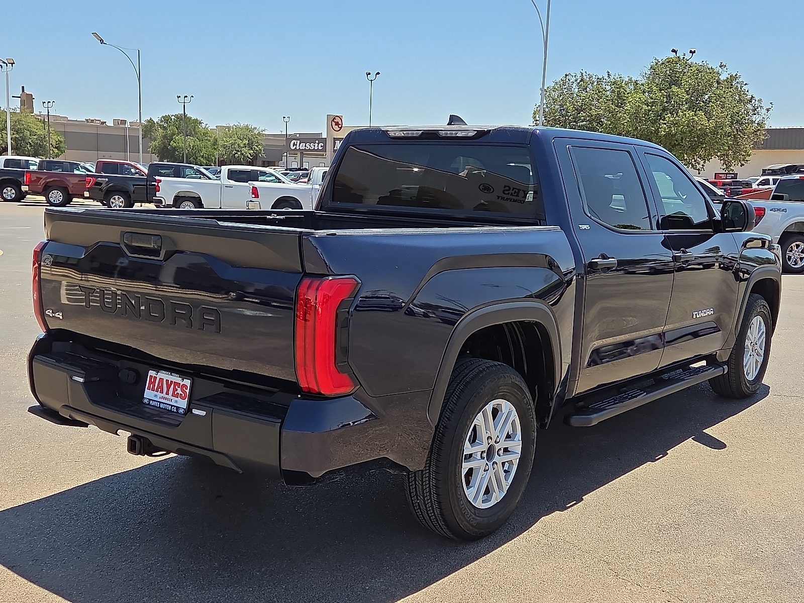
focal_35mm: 39
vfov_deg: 36.8
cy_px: 302
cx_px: 402
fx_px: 906
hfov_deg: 47.9
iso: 25
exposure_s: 1/1111
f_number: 1.8
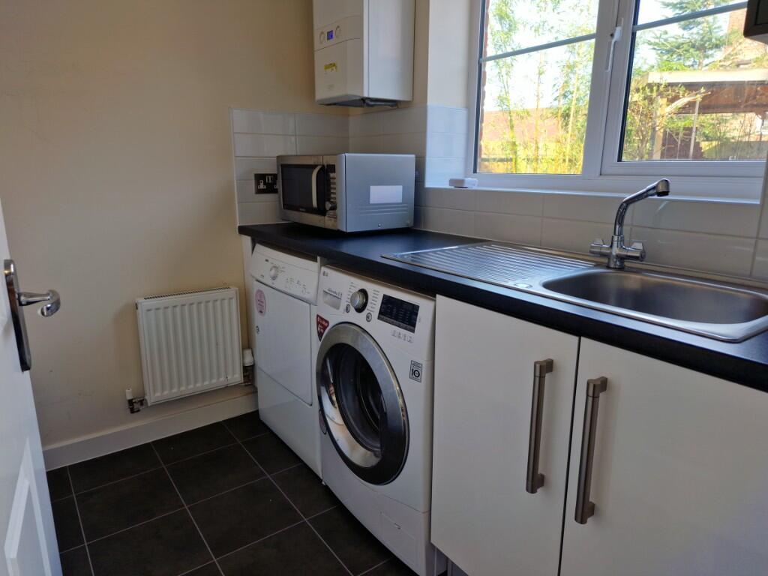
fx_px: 510
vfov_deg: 58.9
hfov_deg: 73.9
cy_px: 288
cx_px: 384
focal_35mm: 23
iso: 50
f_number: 1.8
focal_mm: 6.4
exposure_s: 1/50
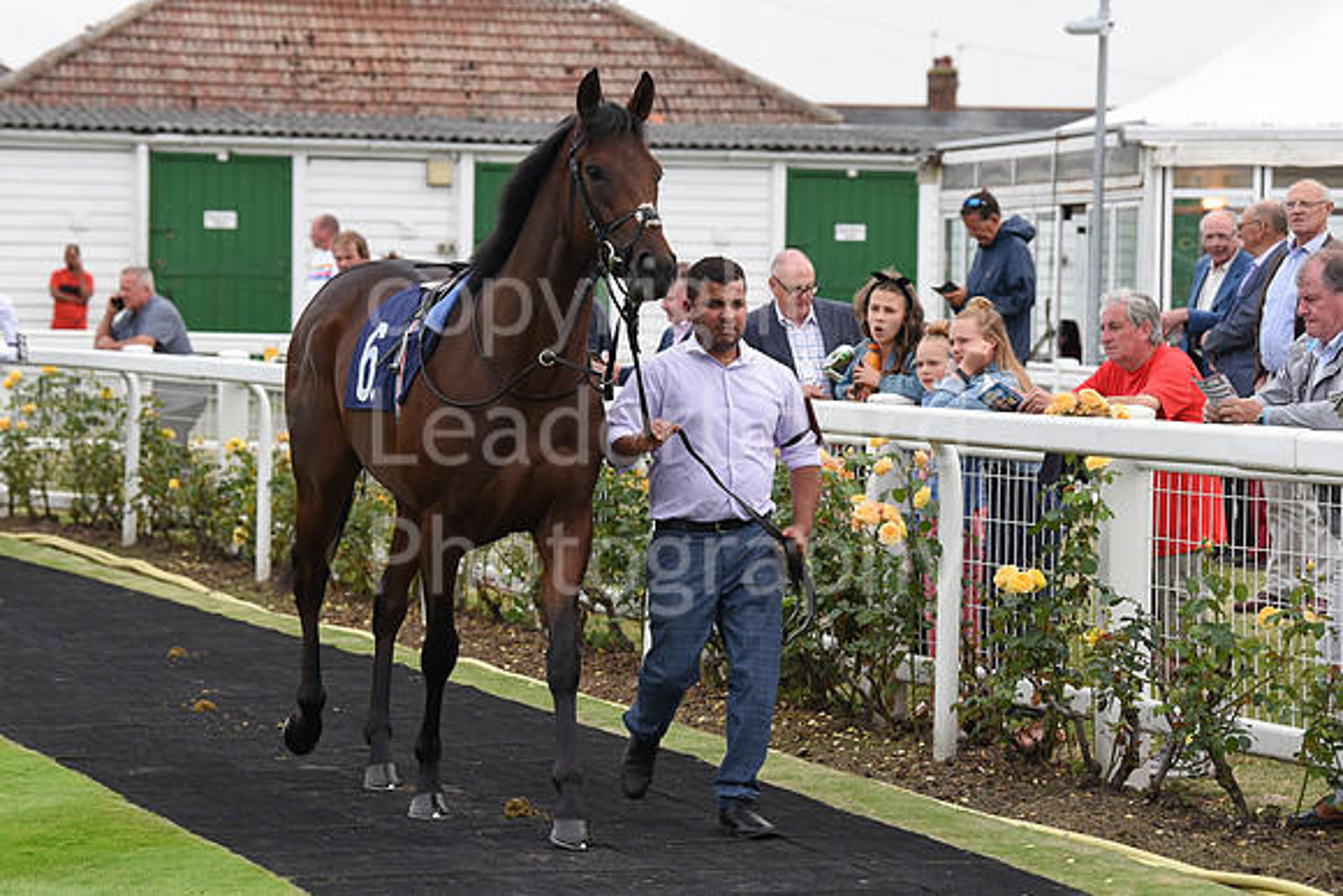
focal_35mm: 122
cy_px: 448
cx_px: 672
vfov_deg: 11.2
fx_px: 4552
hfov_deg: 16.8
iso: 1000
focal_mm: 122
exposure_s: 1/1600
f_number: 5.6
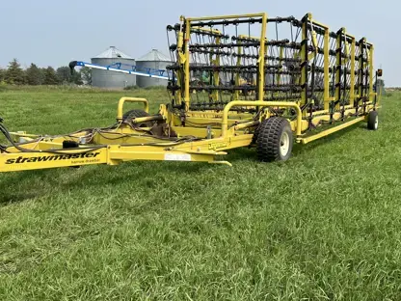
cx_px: 200
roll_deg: -0.1
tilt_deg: -5.2
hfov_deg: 46.8
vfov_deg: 36.0
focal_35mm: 40
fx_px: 463
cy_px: 154
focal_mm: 5.7
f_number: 1.5
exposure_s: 1/3968
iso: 50
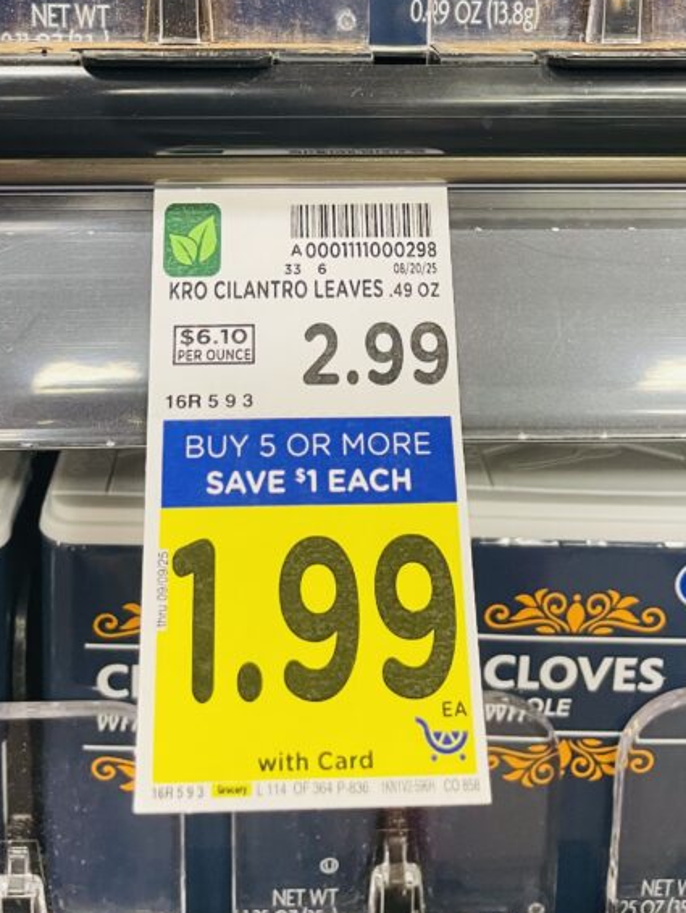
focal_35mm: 47
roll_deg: +0.1
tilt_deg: -12.4
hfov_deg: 30.9
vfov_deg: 38.0
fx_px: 1241
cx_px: 324
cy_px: 110
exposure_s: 1/60
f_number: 1.6
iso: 160
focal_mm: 4.2
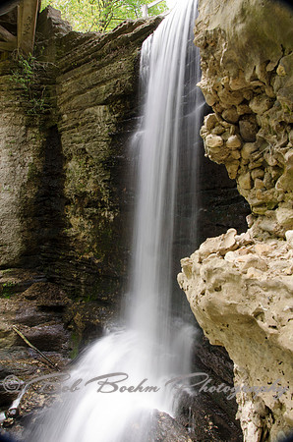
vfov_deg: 67.5
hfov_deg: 47.7
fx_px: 331
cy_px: 221
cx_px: 146
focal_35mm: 27
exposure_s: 1/5
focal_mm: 18
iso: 200
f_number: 14
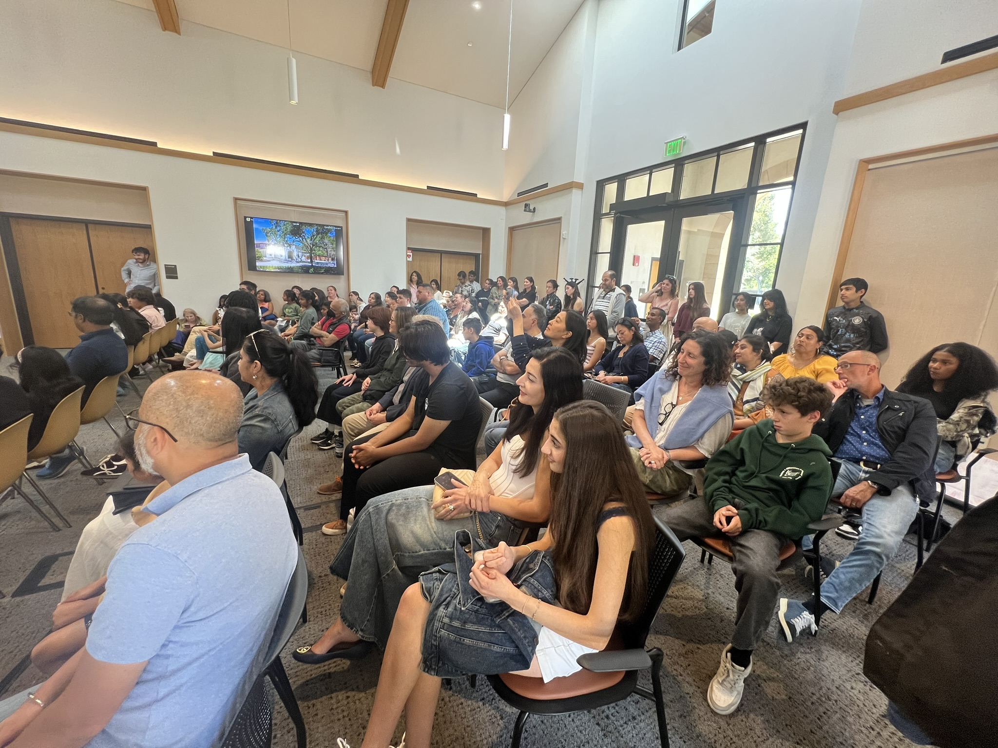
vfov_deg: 89.9
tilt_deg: -13.9
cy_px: 374
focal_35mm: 13
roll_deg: -3.9
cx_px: 499
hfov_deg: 106.2
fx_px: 375
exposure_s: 1/60
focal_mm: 1.57
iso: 200
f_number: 1.8
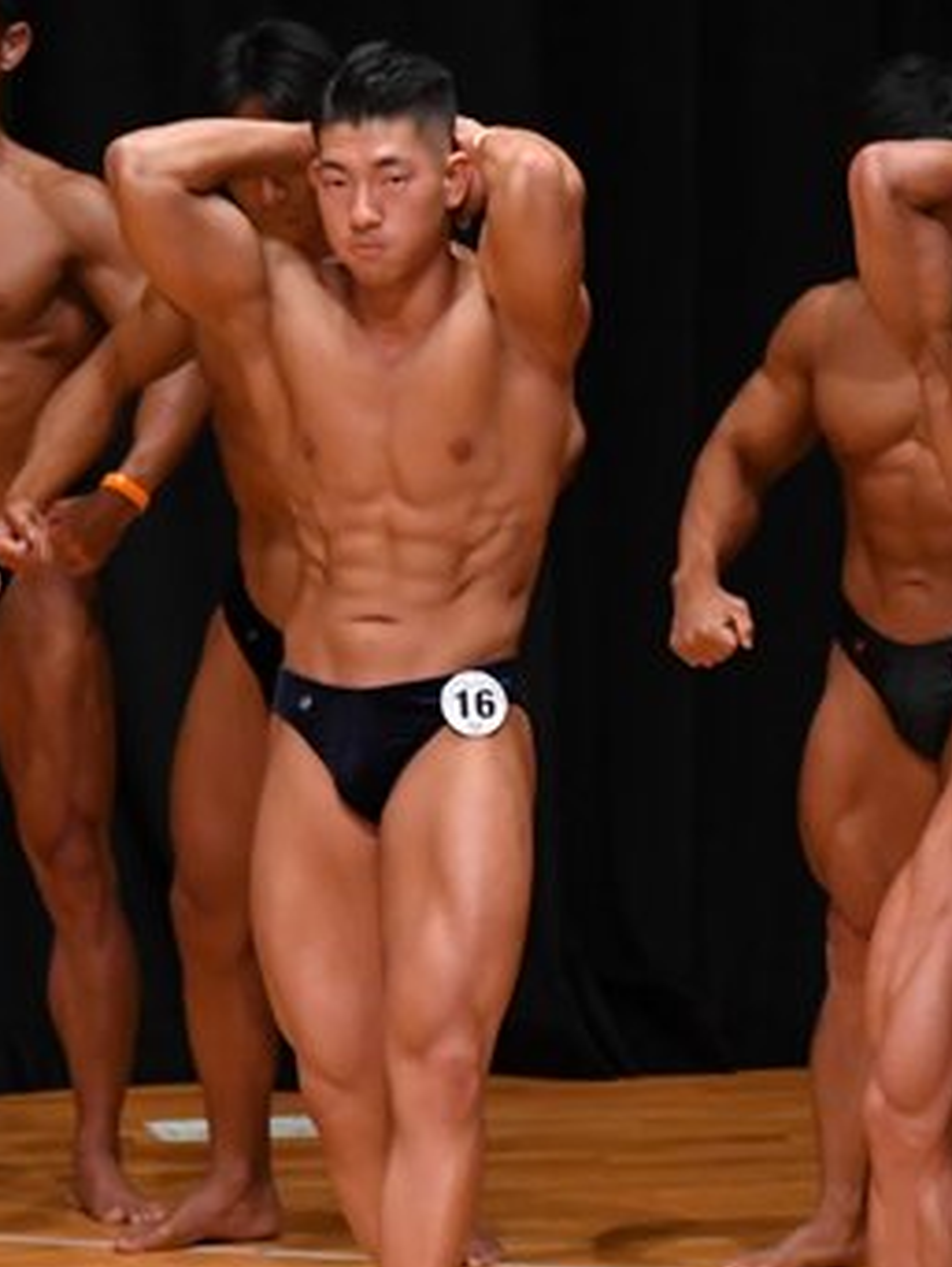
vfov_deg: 3.6
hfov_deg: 2.7
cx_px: 1224
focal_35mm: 555
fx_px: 20326
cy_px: 889
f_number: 5.6
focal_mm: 170
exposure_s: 1/400
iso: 4000
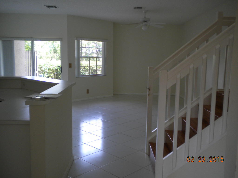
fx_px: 241
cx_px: 119
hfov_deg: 52.6
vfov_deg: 40.7
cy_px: 89
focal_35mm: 35
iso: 106
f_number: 3.1
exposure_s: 1/58.3
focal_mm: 6.3
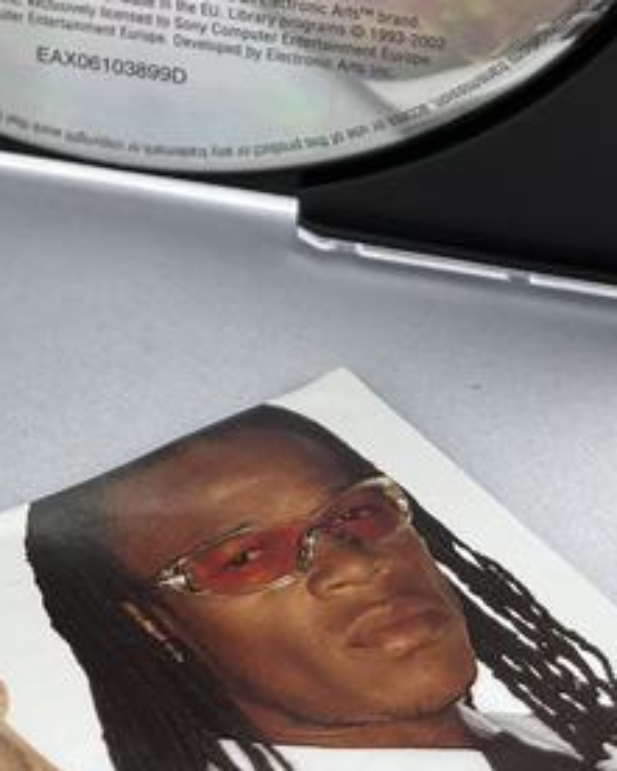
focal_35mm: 94
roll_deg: +0.9
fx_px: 2144
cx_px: 17
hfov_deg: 16.1
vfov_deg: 18.9
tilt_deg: -24.4
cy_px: -232
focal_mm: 5.1
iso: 40
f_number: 1.6
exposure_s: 1/290
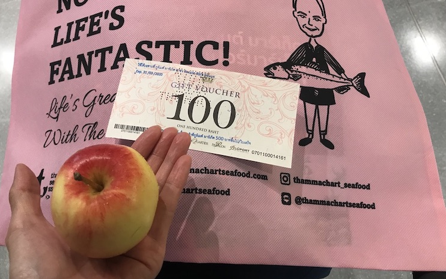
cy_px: 100
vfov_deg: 39.1
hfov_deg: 59.6
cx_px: 206
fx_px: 389
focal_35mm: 32
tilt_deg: -69.2
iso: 40
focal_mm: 3.99
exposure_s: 1/33
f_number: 1.8
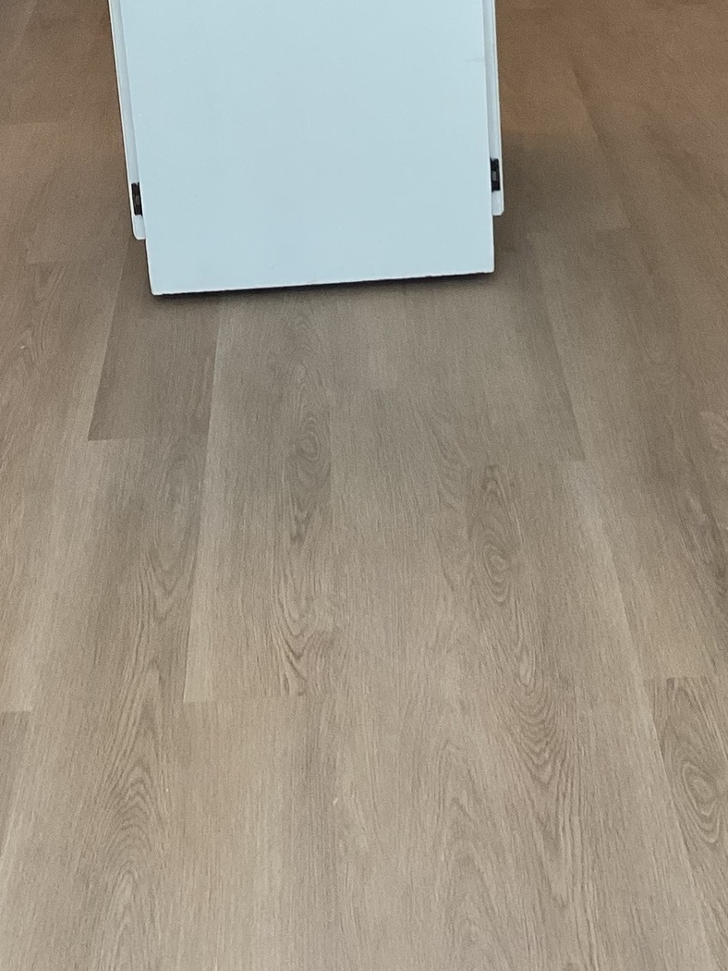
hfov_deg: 21.6
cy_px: -6
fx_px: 1906
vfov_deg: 26.9
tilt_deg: -17.5
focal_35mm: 68
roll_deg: +4.9
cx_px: 300
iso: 80
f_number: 2.4
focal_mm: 3.3
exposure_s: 1/60
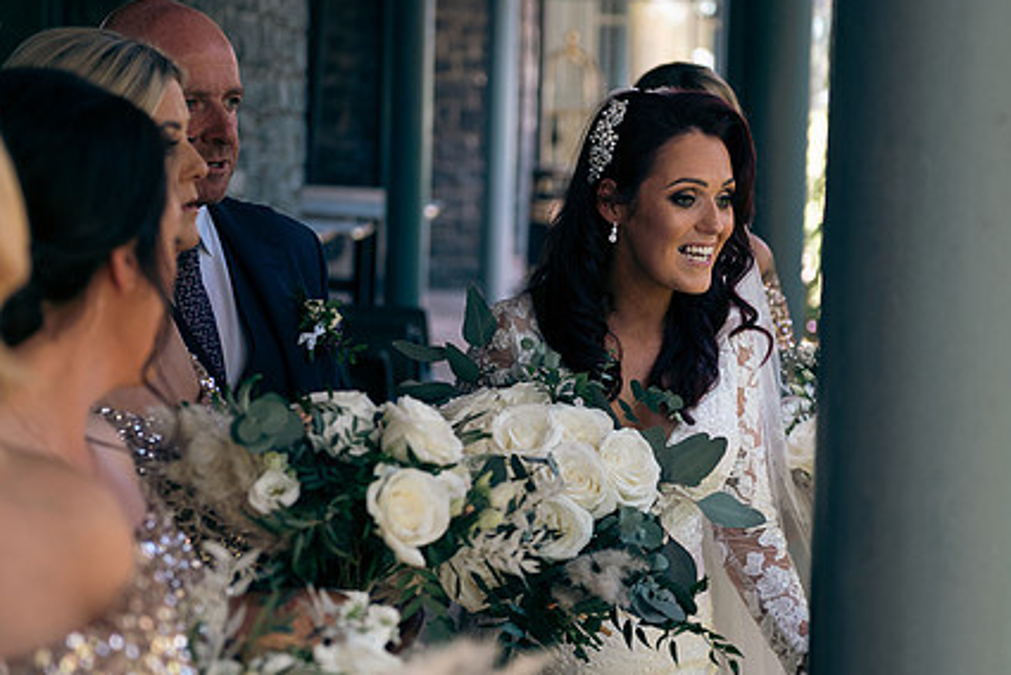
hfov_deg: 22.6
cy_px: 353
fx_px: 2529
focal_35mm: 90
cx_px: 626
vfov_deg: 15.2
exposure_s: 1/200
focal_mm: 66
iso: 250
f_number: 3.5
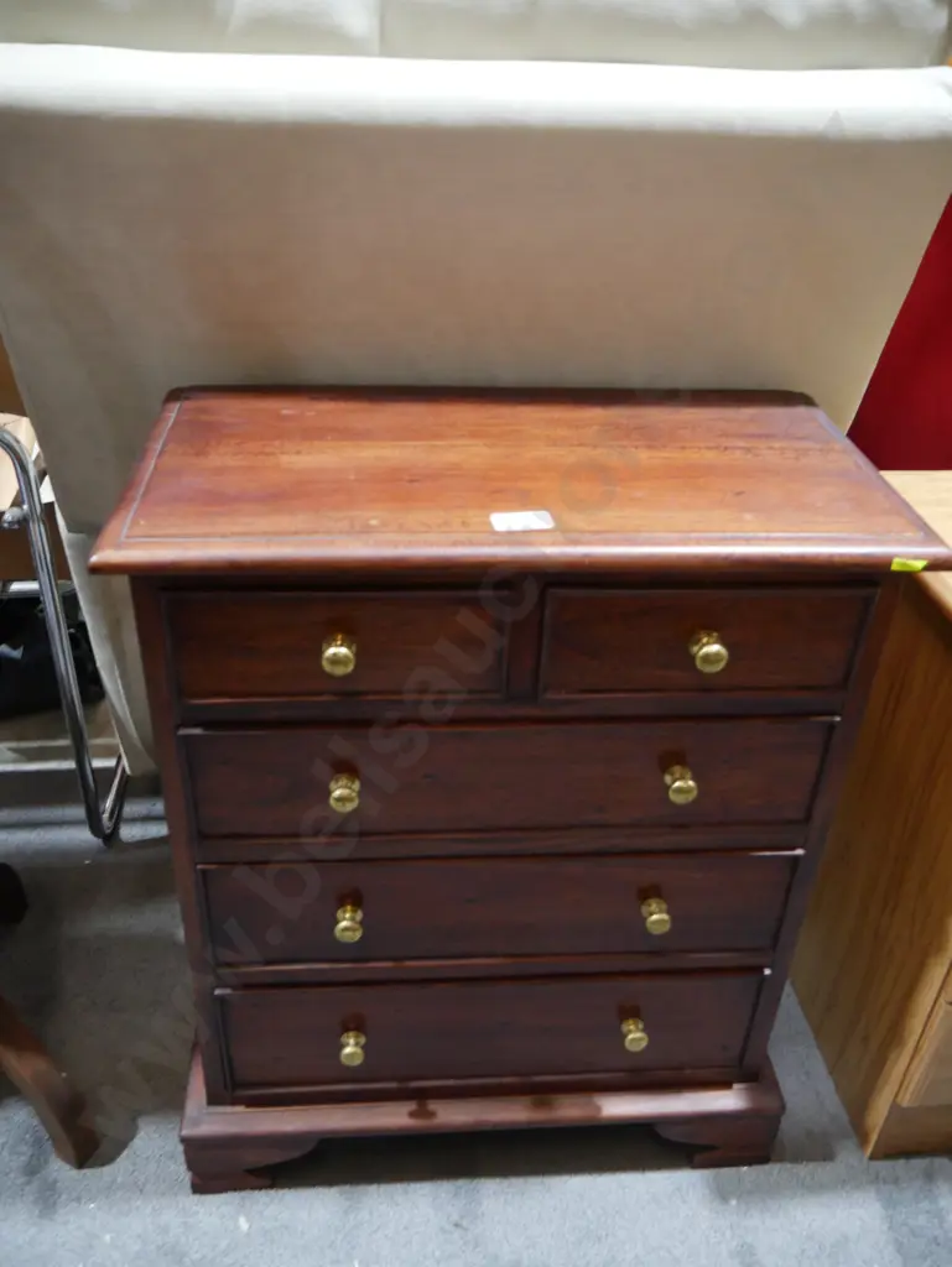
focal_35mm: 28
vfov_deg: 63.4
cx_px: 476
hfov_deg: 49.8
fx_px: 1026
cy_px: 634
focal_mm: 14
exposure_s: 1/60
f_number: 3.5
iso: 1000
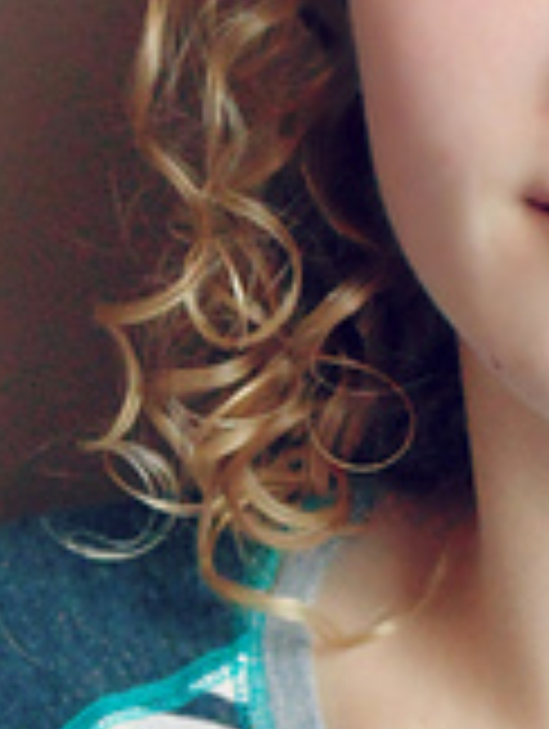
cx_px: 706
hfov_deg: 7.1
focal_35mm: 209
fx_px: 4408
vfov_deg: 9.5
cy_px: 387
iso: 160
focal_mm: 9.5
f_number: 3.9
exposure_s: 1/30
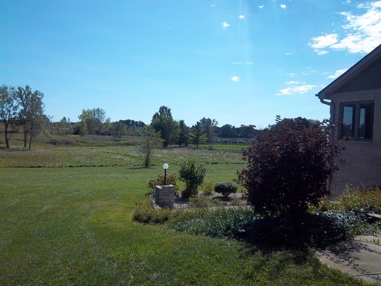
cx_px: 190
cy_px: 143
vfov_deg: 49.7
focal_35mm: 28
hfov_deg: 63.4
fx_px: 308
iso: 64
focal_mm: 5.05
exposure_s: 1/320
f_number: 7.86
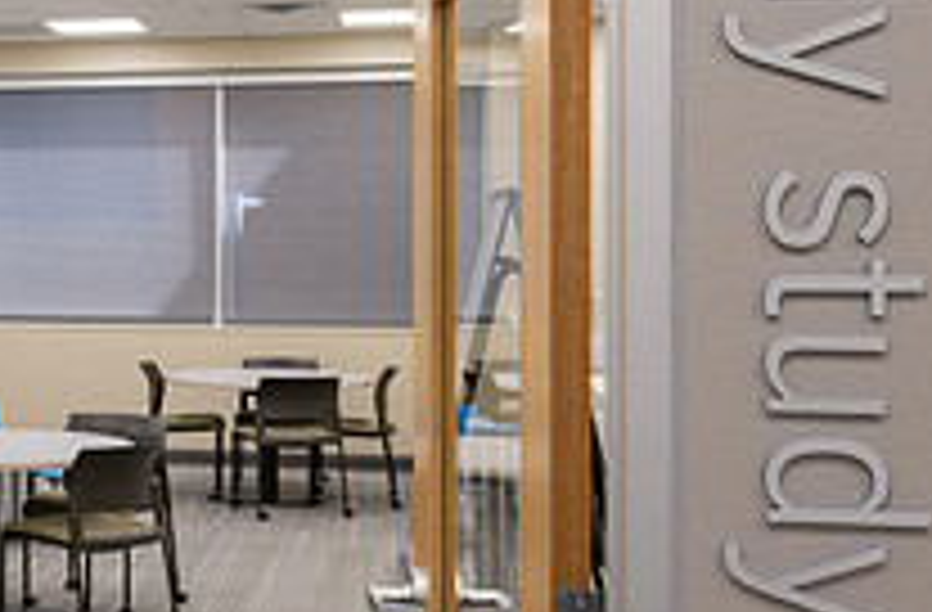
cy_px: 244
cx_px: -95
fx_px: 1804
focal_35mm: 70
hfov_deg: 26.6
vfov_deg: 19.2
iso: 1000
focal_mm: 24
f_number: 5
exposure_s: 1/160
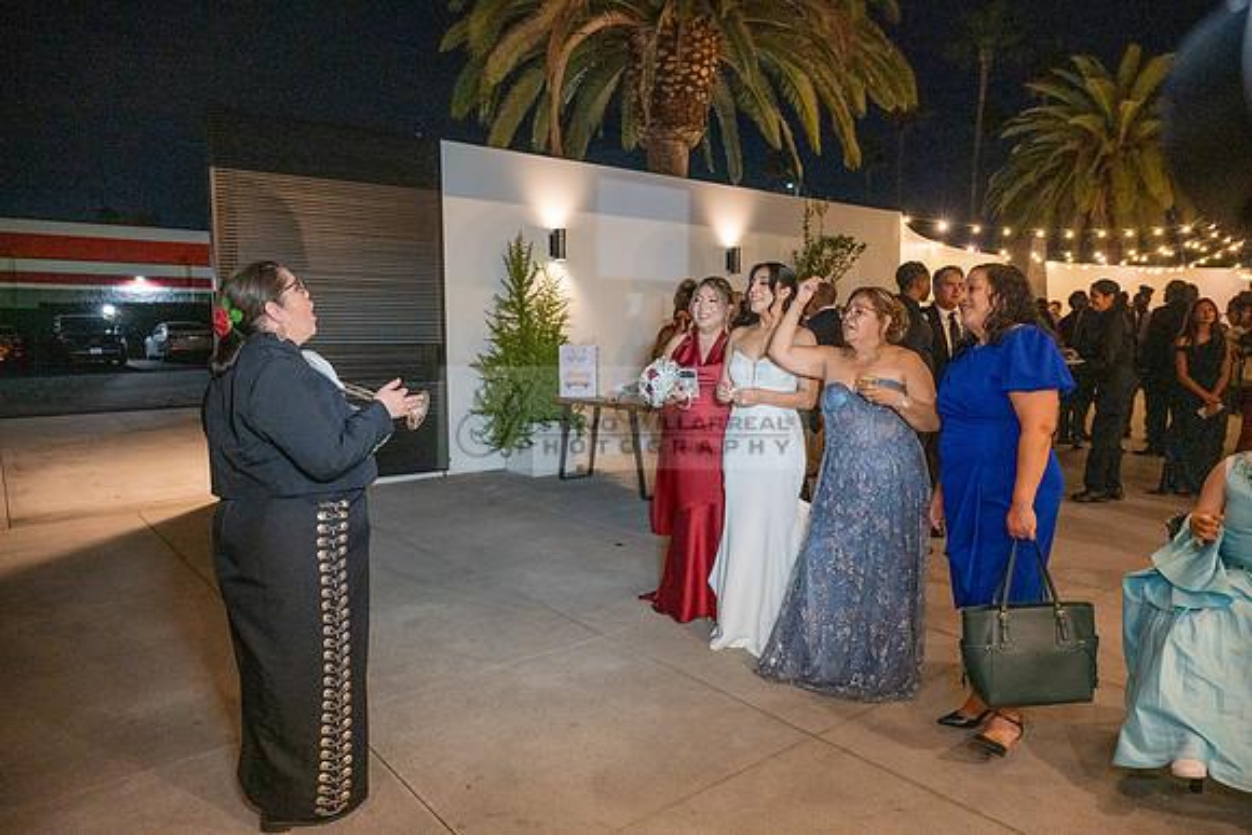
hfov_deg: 73.7
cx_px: 626
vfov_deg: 53.2
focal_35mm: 24
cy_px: 418
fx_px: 835
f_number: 4
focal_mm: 24
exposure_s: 1/200
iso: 2500
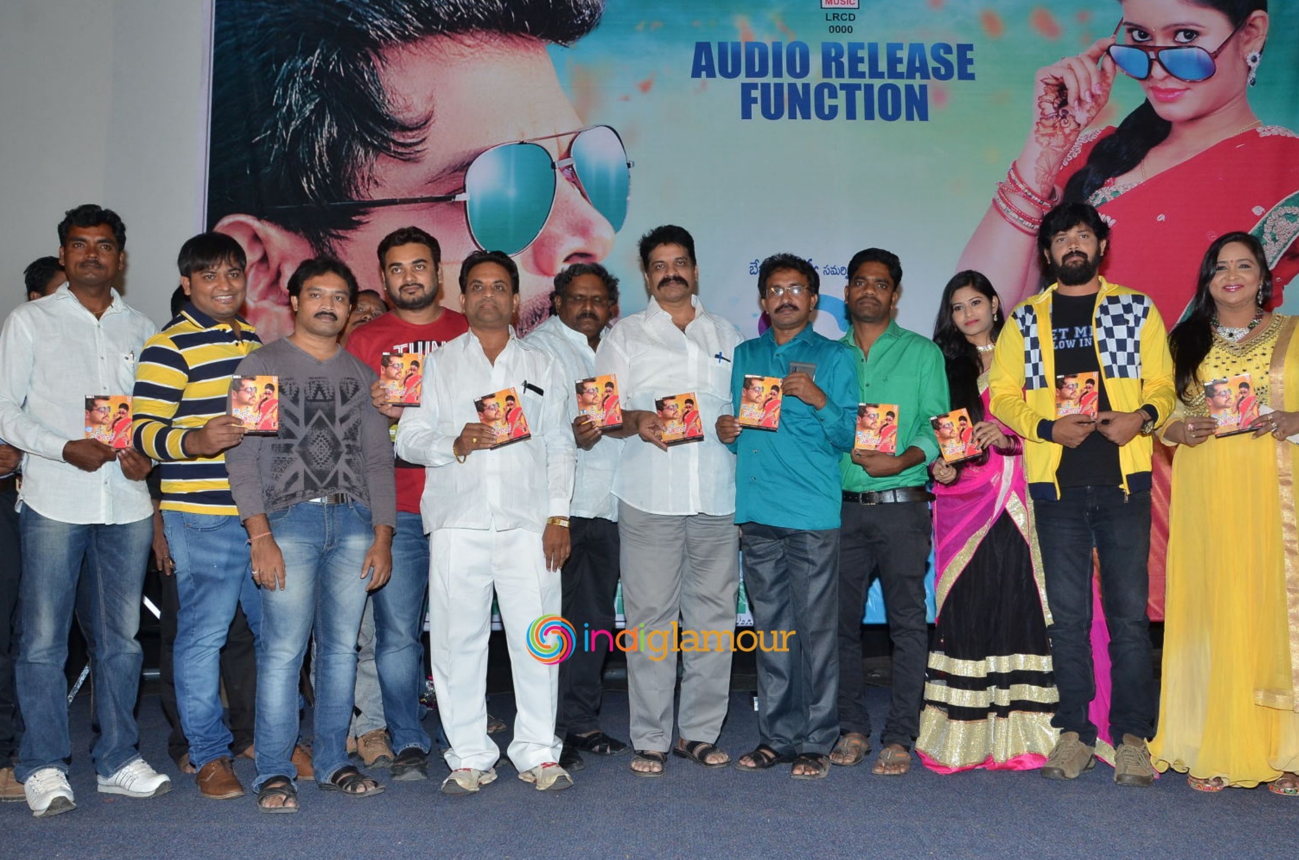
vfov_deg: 39.2
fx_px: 1208
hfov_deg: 56.5
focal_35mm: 34
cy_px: 457
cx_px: 660
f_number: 6.3
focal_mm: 21
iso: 800
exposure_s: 1/125
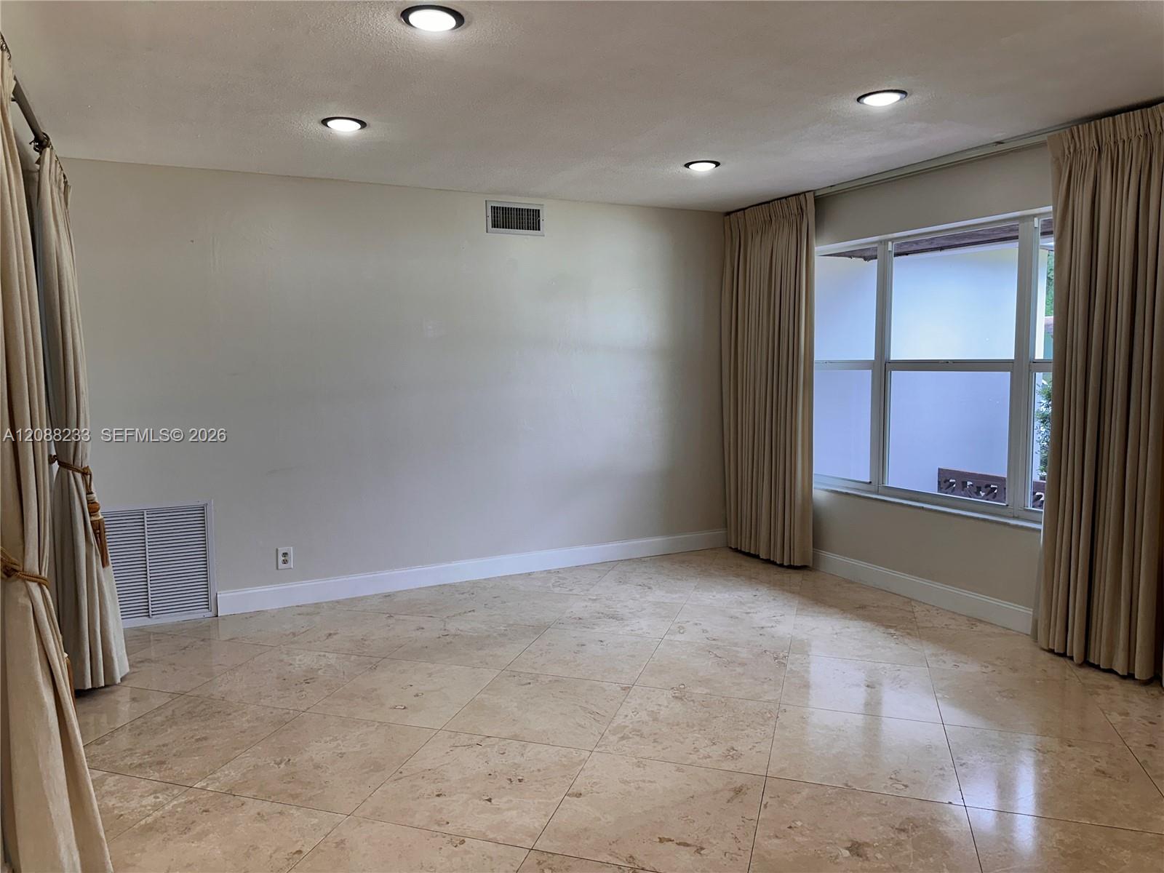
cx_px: 582
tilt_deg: -5.1
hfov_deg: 71.6
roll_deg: +0.1
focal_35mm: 24
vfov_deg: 56.8
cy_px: 436
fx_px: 807
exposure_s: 1/176
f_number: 1.78
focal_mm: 6.86
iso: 80
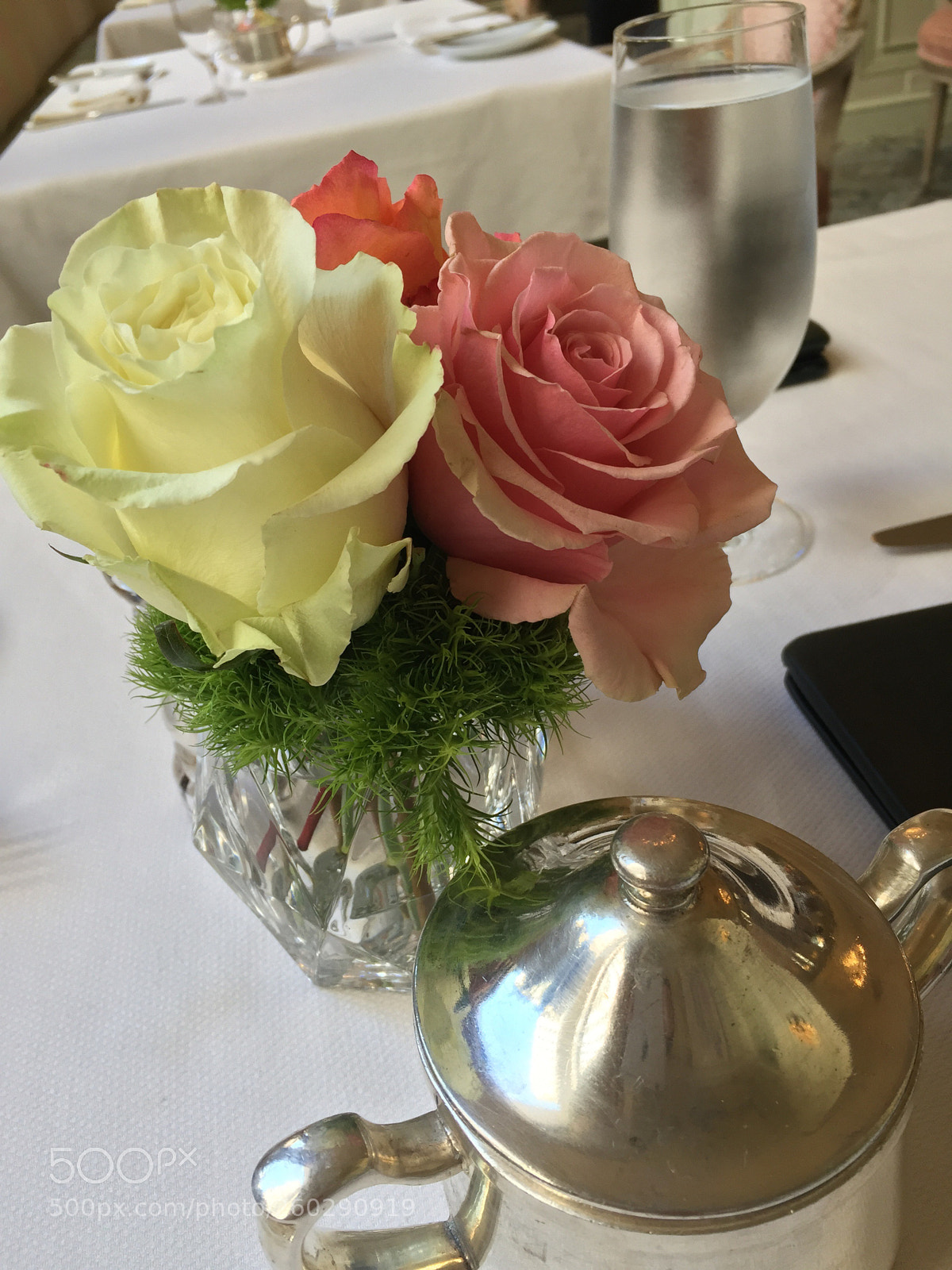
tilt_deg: -33.4
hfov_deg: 48.2
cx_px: 476
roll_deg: +7.2
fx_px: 1063
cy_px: 635
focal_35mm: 29
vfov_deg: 61.7
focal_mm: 4.15
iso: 50
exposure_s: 1/120
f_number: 2.2
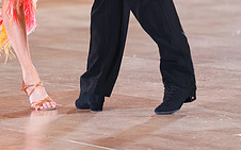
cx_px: 44
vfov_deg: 3.1
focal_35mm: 426
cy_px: -95
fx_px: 2797
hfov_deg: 4.9
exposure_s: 1/320
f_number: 2.8
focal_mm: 163
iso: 2500
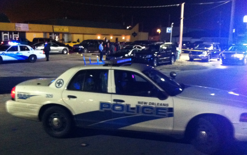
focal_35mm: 41
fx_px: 276
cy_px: 80
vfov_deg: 31.3
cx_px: 116
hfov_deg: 48.2
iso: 1000
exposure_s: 1/15
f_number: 2.8
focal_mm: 3.85
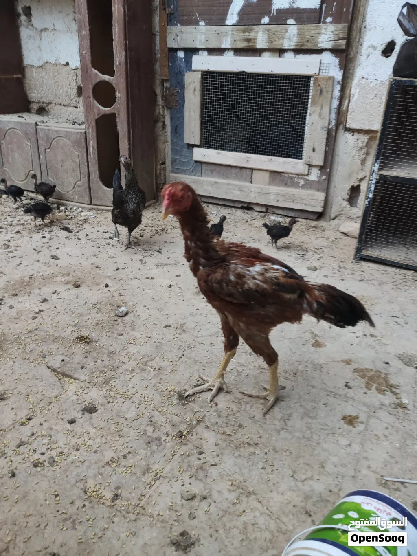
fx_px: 418
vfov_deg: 67.3
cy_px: 278
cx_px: 208
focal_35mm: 26
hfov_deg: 53.1
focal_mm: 4.75
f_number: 1.75
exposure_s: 1/100
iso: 252
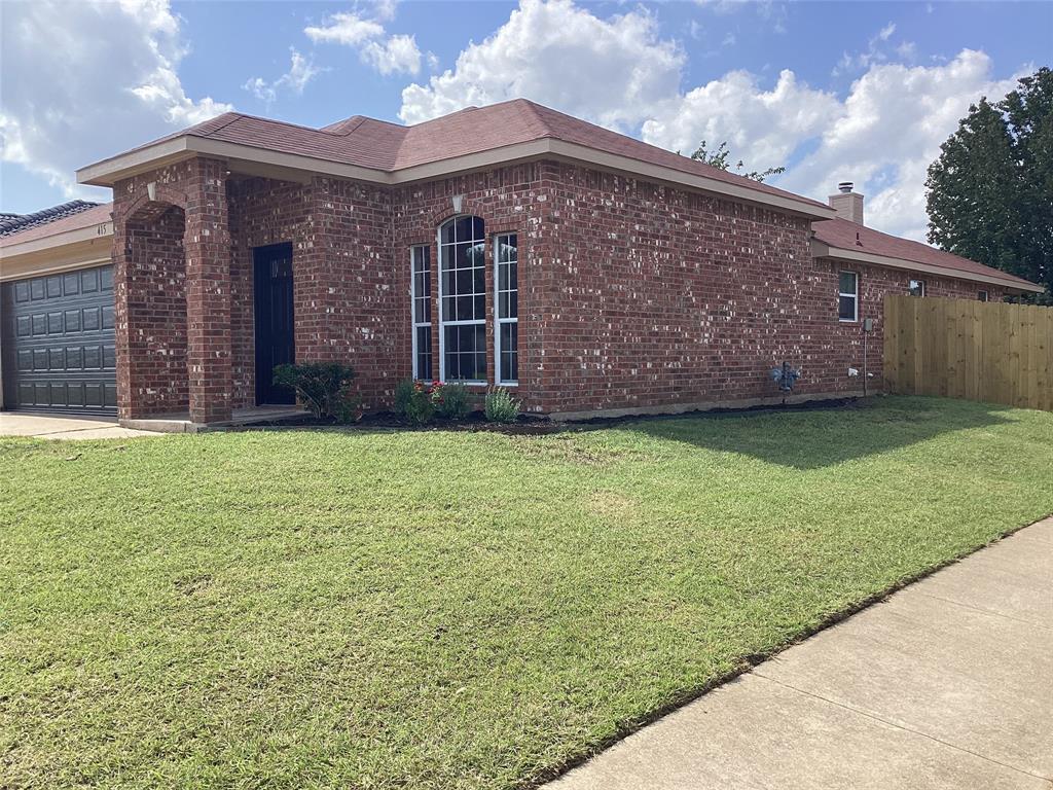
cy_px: 395
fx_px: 943
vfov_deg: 45.4
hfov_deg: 58.4
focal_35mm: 31
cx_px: 526
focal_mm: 3.3
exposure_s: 1/970
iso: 25
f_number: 2.4
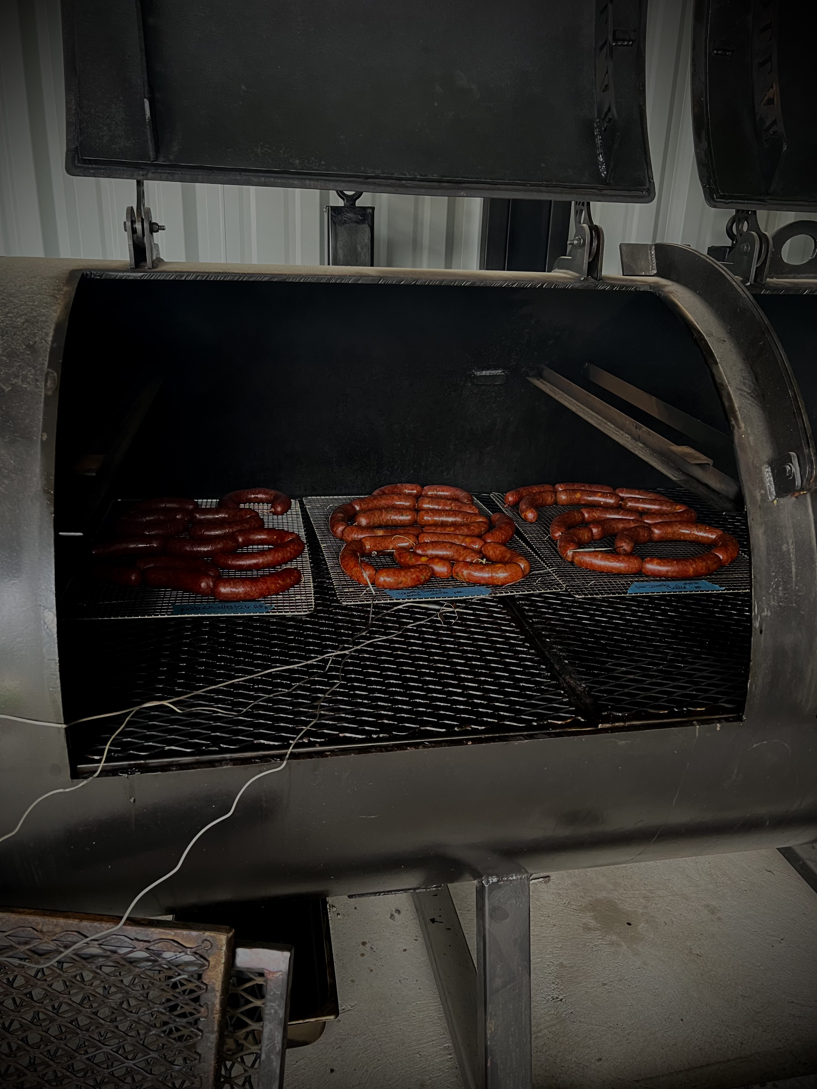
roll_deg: -1.7
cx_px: 408
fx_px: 818
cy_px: 544
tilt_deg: -21.3
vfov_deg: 67.3
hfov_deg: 53.1
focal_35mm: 26
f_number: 1.5
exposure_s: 1/60
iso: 500
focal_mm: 5.7
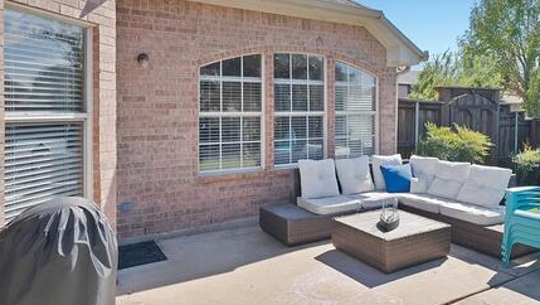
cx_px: 336
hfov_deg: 72.8
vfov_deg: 45.8
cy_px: 118
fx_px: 358
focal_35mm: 25
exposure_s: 1/125
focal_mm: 16
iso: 640
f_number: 9
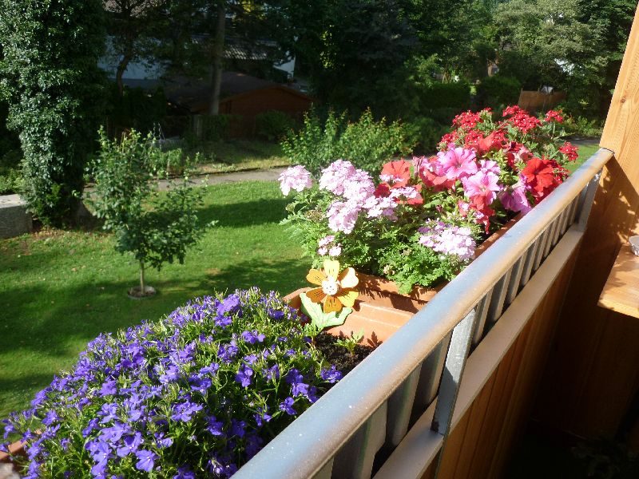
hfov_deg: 55.4
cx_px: 320
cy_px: 240
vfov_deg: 42.9
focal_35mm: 33
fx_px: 609
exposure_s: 1/400
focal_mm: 5.5
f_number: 2.8
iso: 80
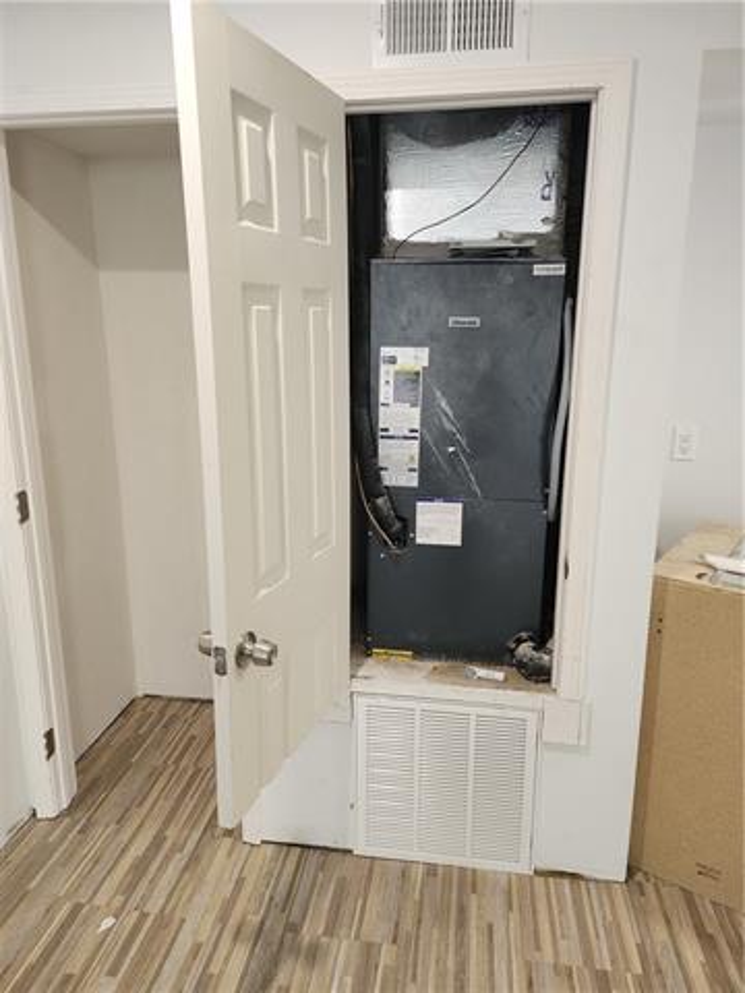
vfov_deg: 71.6
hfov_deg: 56.8
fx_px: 689
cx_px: 372
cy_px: 496
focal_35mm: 24
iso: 320
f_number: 1.8
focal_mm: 5
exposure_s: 1/120
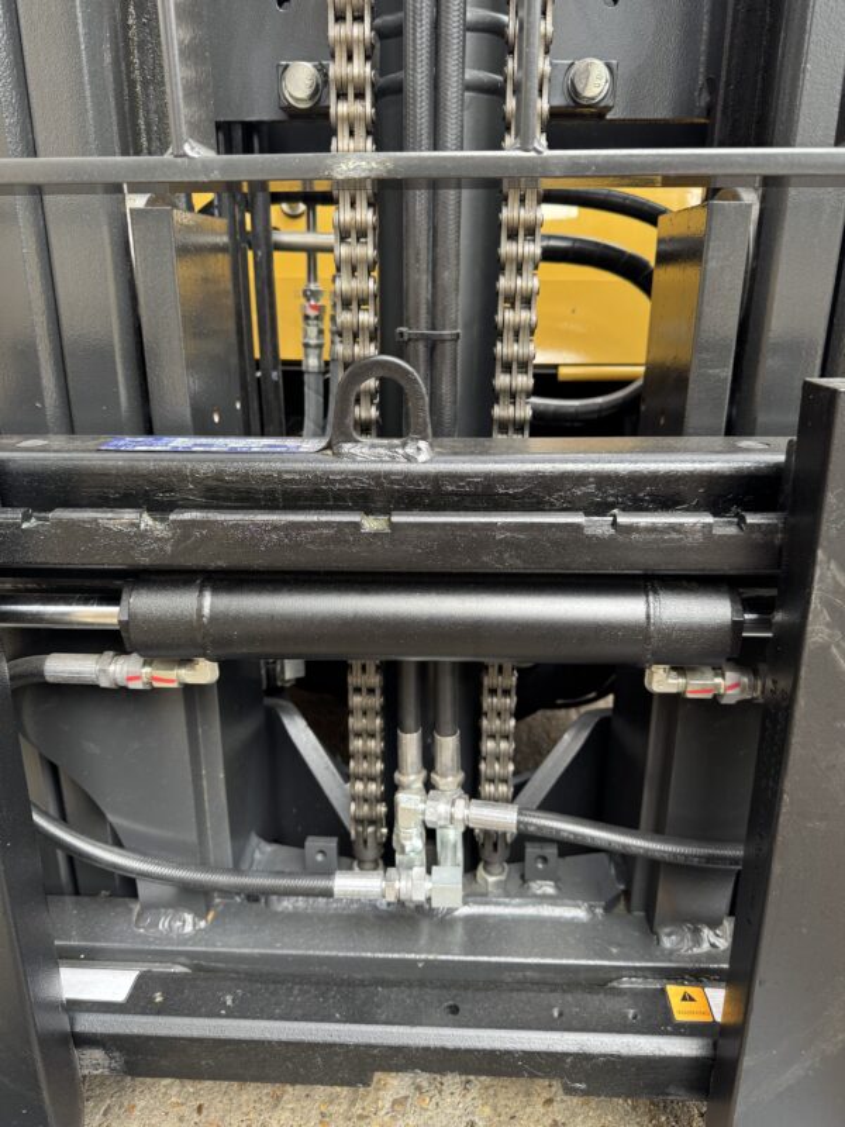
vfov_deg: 71.6
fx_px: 781
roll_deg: -2.0
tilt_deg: -15.8
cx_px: 422
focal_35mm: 24
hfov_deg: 56.8
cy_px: 564
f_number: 1.78
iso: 125
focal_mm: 6.76
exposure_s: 1/121
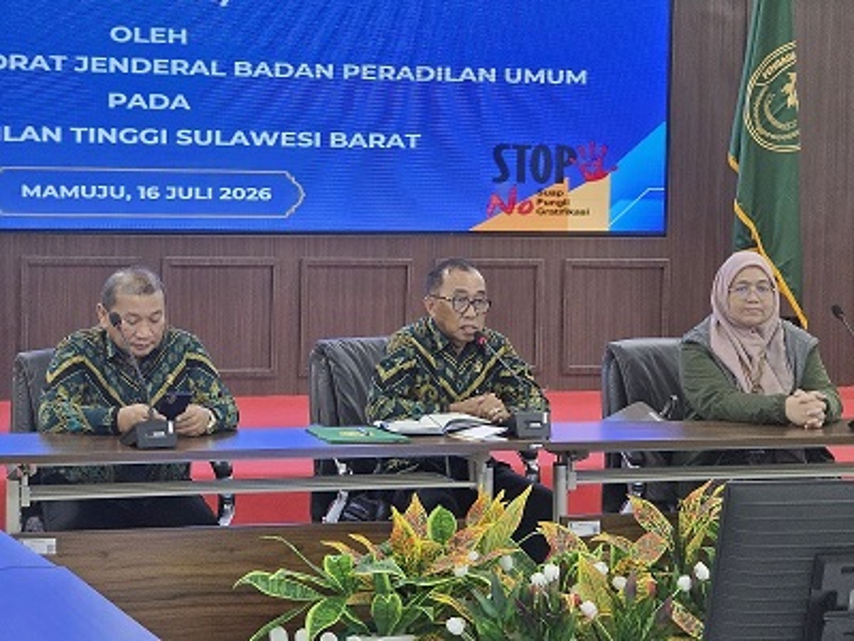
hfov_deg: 17.1
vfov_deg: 12.9
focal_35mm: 115
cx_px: 427
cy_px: 320
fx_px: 2837
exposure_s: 1/64
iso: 1000
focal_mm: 18.6
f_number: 3.4
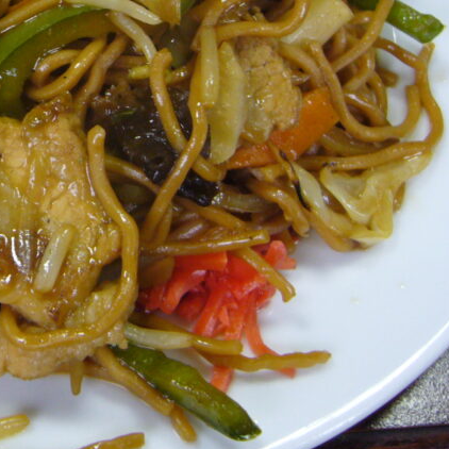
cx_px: -41
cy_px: 51
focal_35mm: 75
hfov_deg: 21.9
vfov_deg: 22.5
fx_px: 1101
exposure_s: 1/8
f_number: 2.8
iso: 200
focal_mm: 5.8
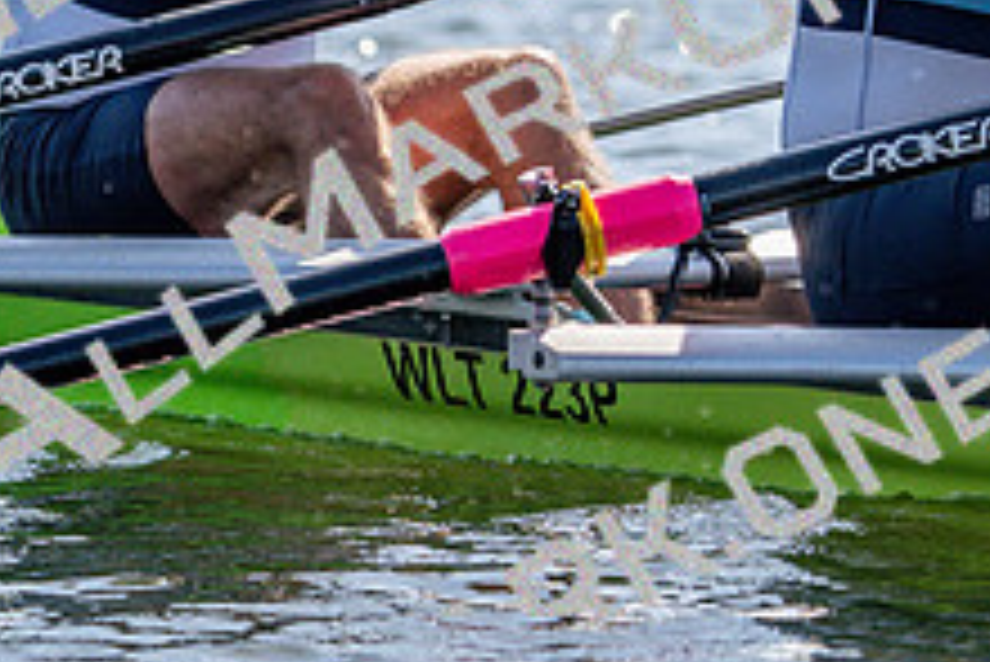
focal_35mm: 527
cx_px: 855
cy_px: -155
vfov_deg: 2.6
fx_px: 14502
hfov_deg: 3.9
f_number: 5.6
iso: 320
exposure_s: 1/2000
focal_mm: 200
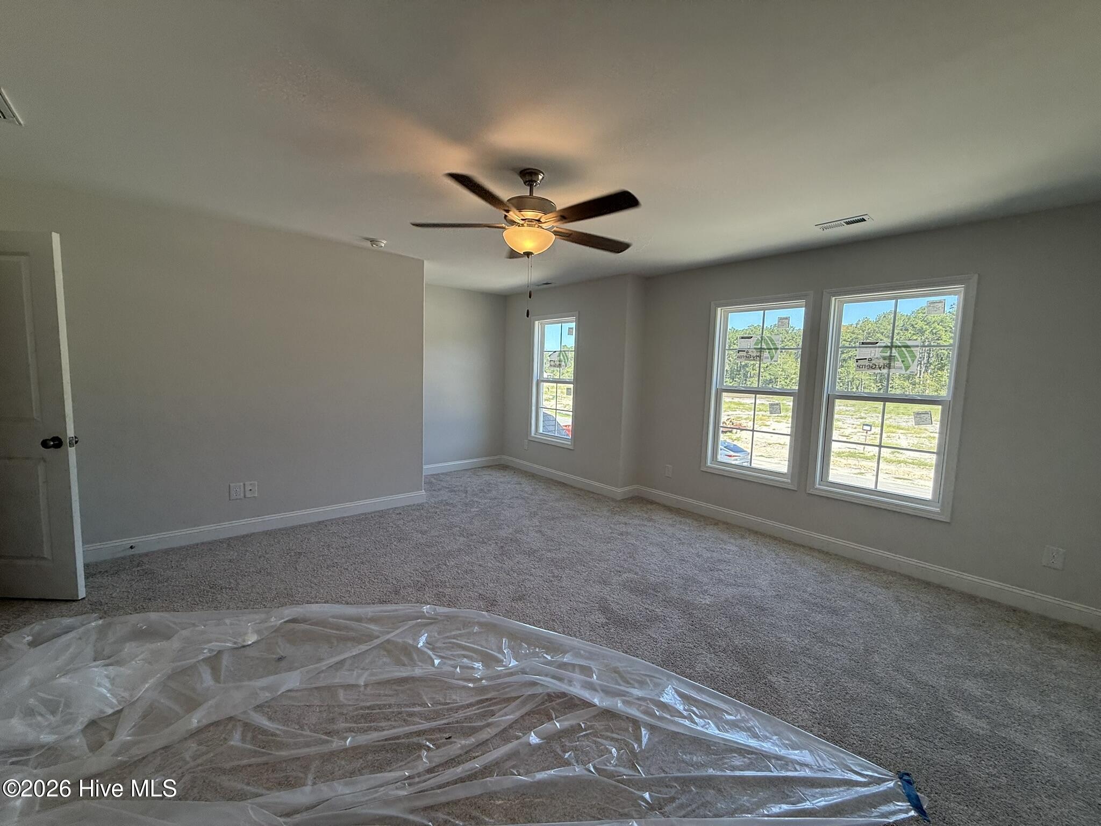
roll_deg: -1.4
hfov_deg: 102.1
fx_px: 445
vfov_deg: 85.7
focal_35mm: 14
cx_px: 550
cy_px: 413
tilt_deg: -4.7
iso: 64
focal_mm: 2.22
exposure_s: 1/136
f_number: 2.2
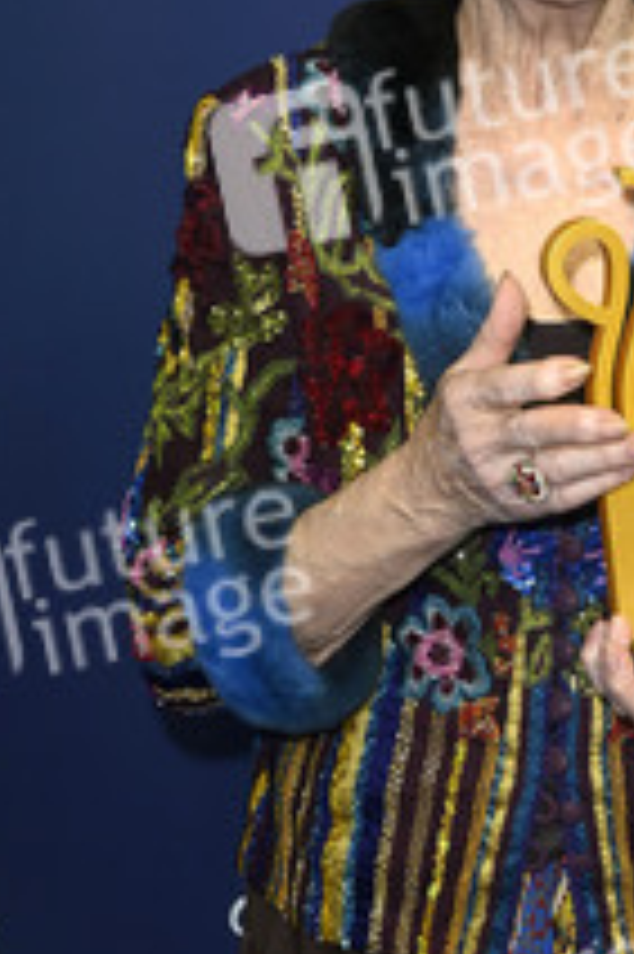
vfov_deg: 15.5
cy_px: 374
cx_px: 571
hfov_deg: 10.3
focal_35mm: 132
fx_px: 3492
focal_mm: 70
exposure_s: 1/250
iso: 1000
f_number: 5.6
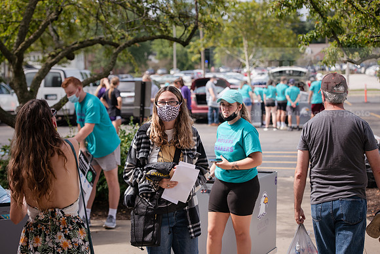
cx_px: 190
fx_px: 866
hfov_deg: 24.8
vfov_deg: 16.7
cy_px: 127
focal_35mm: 82
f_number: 4.5
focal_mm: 82
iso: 125
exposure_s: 1/400
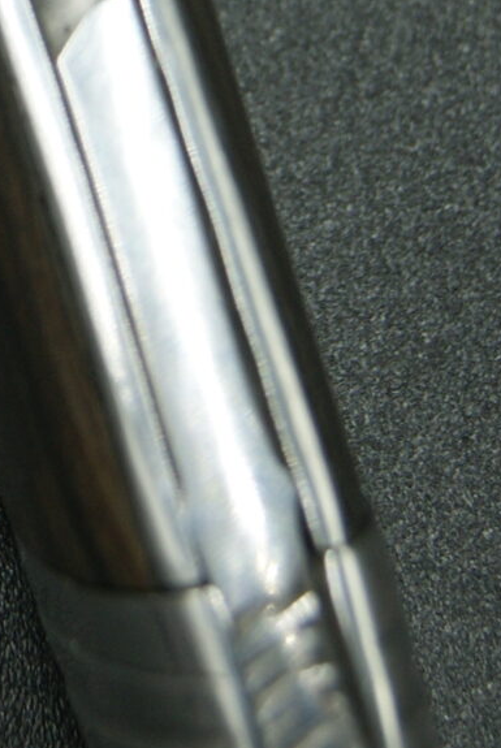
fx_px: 5556
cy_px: -408
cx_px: -150
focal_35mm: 267
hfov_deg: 5.1
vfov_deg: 7.6
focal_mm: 40
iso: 125
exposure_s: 1/80
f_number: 5.6
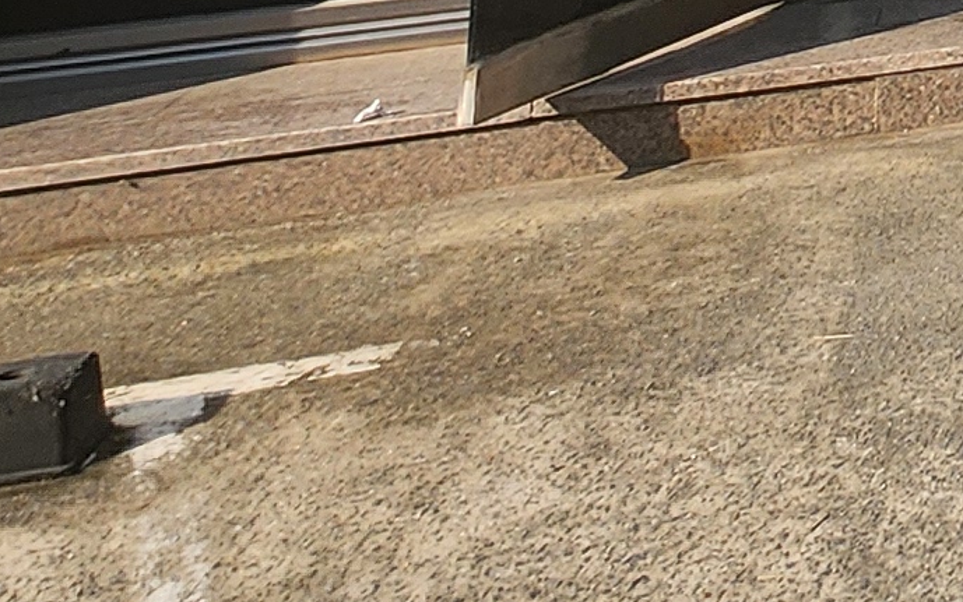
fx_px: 2100
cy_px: -1038
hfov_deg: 17.6
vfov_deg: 11.7
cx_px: 1958
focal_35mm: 80
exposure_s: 1/740
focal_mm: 1.7
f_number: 2.2
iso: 32
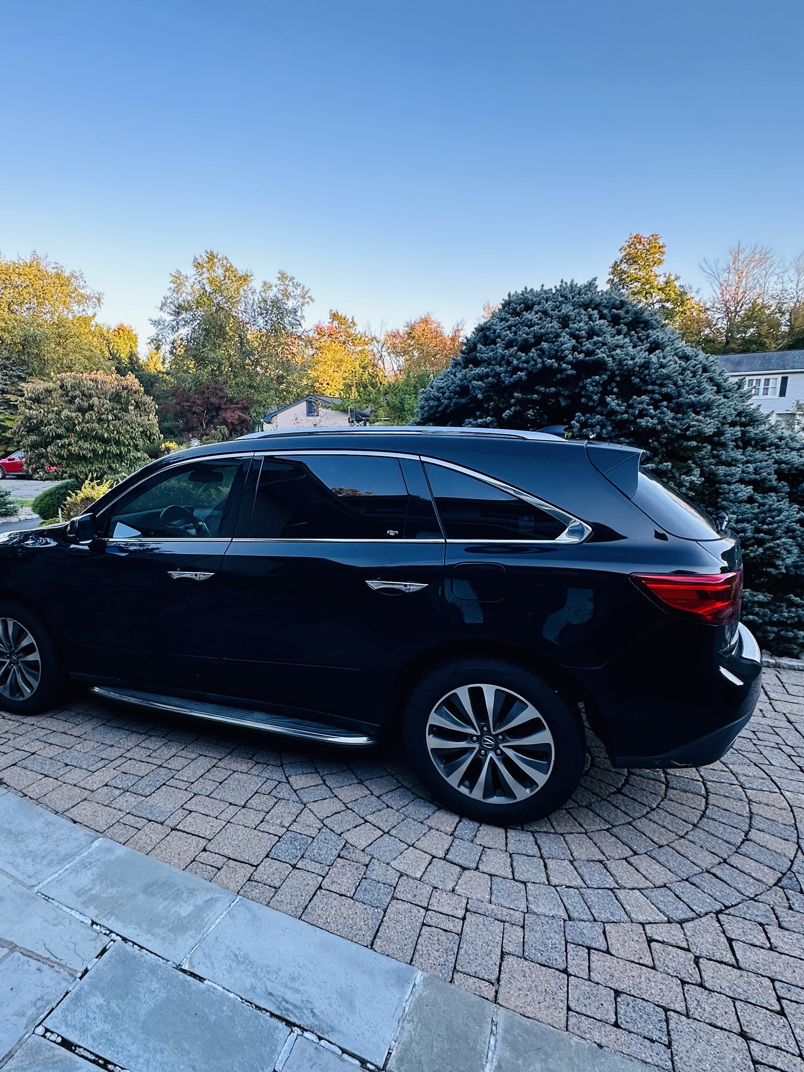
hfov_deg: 67.9
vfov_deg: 84.7
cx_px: 316
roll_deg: +0.1
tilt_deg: -10.9
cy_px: 544
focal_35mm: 19
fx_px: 588
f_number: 2.2
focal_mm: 2.22
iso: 40
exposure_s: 1/129
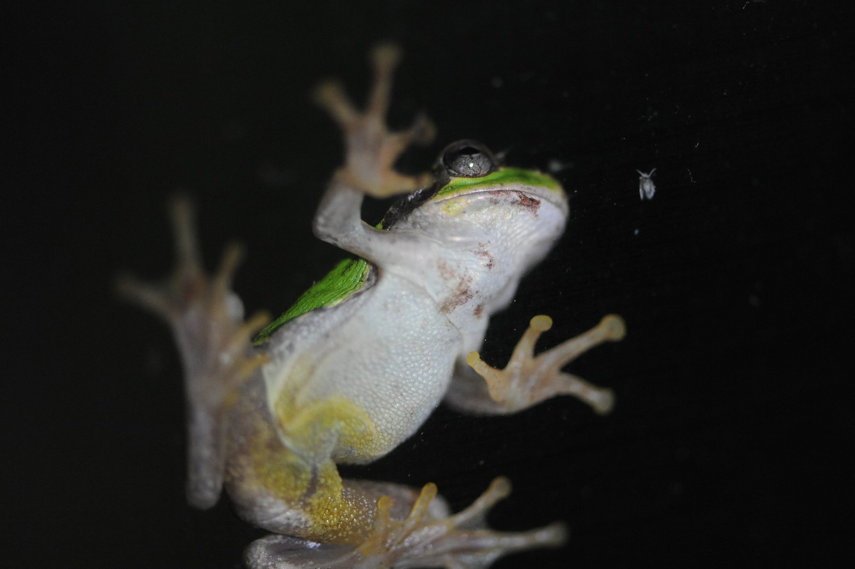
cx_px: 483
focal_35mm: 133
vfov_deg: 10.3
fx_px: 3157
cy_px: 291
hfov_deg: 15.4
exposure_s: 1/60
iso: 2000
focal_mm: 105
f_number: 4
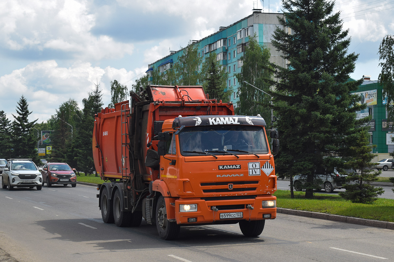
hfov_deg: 33.4
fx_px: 657
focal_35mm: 60
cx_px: 197
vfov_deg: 22.6
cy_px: 131
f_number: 6.3
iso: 400
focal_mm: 40
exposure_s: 1/1250
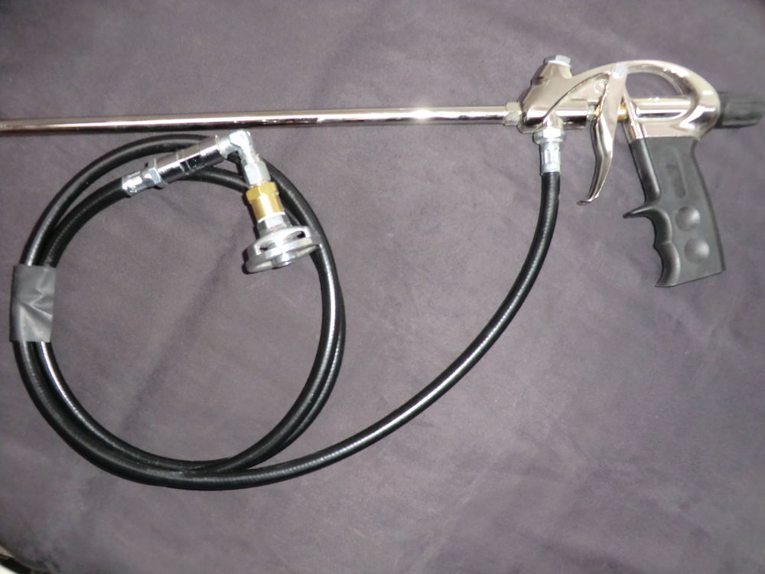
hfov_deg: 54.0
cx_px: 382
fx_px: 751
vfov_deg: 41.8
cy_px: 287
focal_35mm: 34
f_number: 3.6
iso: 400
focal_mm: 6.1
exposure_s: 1/30
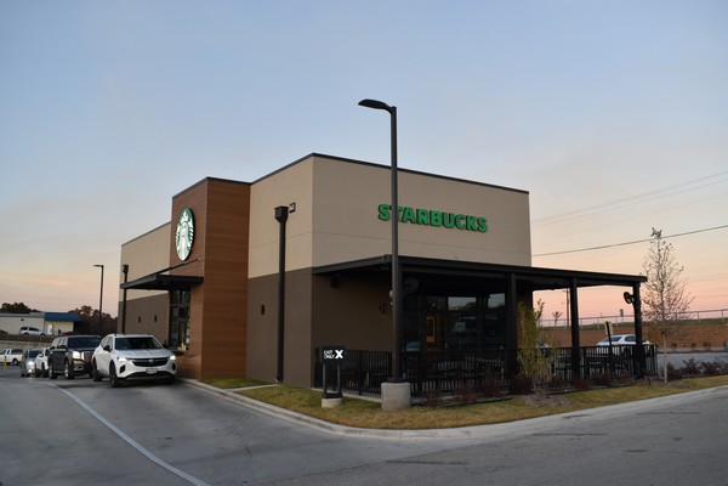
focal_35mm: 32
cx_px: 364
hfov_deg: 59.5
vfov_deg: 41.7
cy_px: 243
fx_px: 637
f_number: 5.6
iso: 400
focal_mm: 21
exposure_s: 1/125
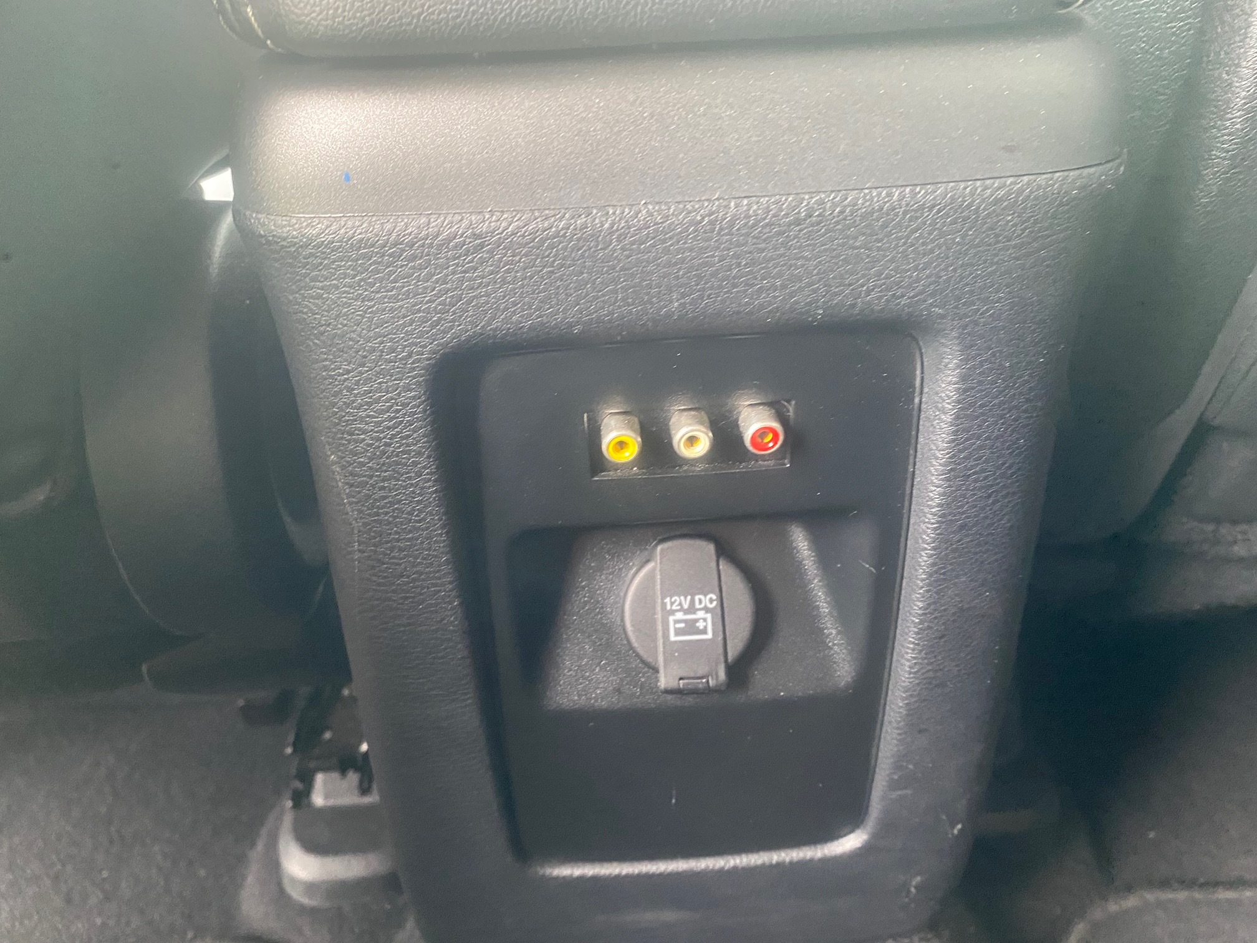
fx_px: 944
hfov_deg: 67.3
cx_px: 628
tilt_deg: -32.7
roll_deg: +5.8
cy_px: 472
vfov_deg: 53.1
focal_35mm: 26
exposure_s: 1/40
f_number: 1.8
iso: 500
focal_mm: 4.25
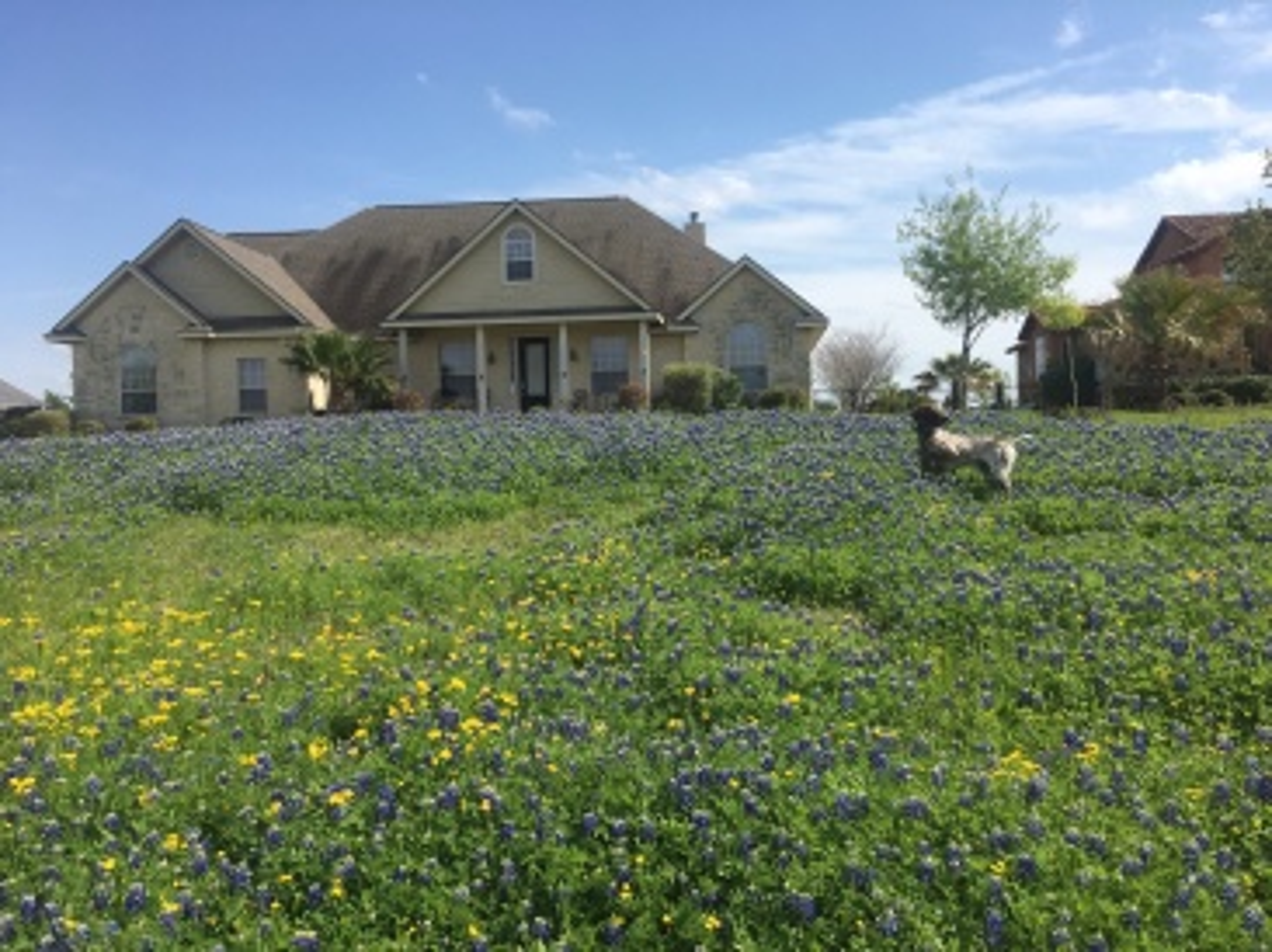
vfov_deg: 48.2
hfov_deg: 61.7
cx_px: 636
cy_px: 476
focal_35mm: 29
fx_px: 1065
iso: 25
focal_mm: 4.15
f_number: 2.2
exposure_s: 1/1972
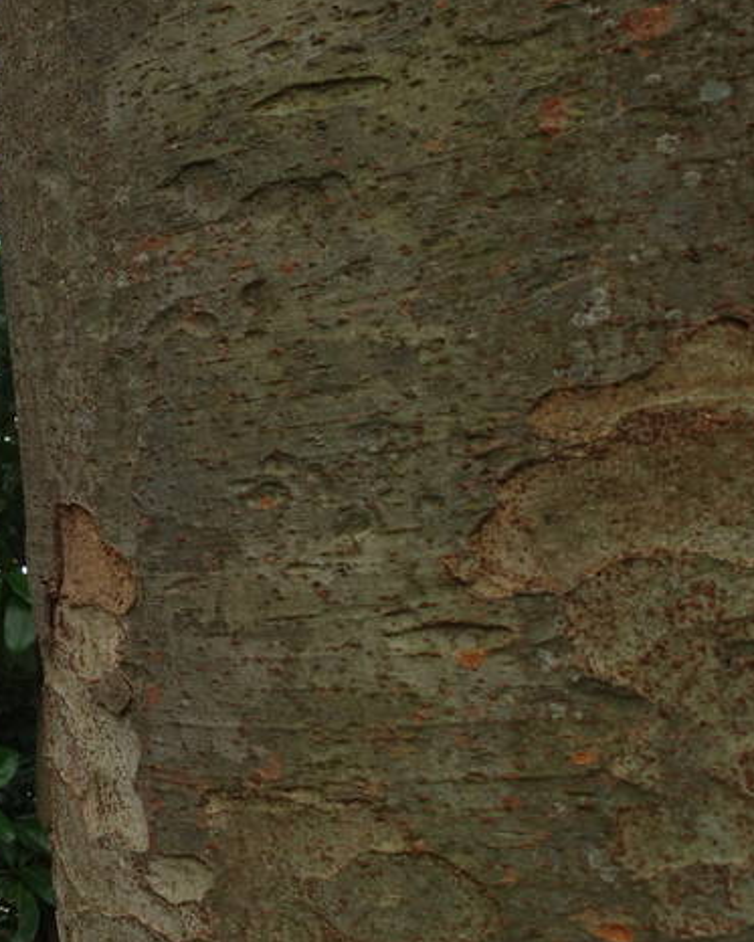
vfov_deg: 32.4
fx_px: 1617
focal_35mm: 58
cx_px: -435
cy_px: 542
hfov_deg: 21.3
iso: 125
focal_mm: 8.8
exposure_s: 1/100
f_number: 4
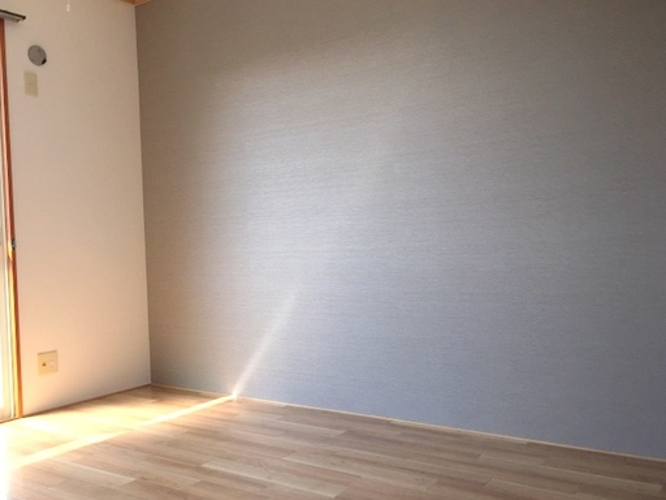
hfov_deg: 53.8
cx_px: 285
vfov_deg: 41.8
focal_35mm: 34
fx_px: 654
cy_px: 273
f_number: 2.2
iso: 32
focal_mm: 4.15
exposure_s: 1/273
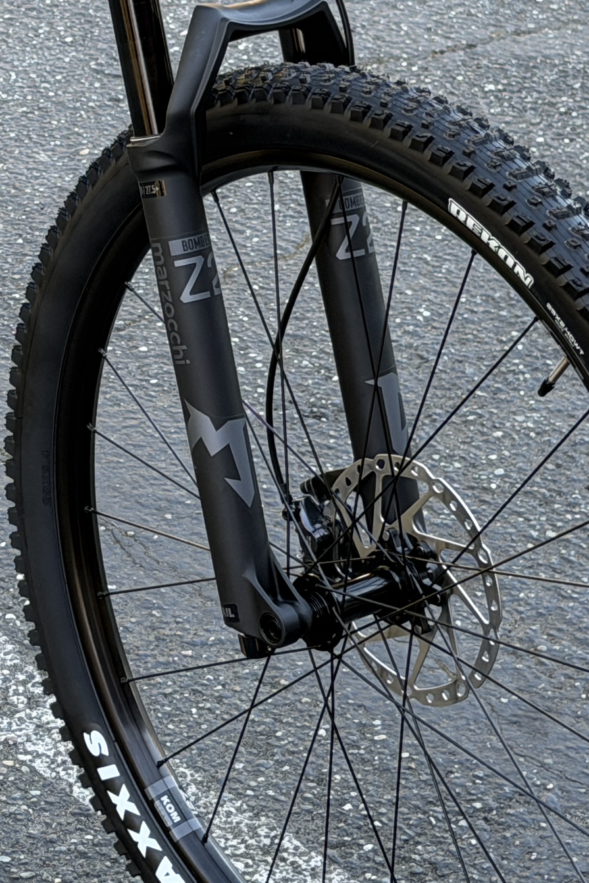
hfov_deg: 9.1
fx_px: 3680
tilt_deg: -24.4
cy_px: 233
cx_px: 38
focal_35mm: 150
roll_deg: -2.3
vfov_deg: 13.6
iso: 50
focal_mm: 6.76
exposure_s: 1/121
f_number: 1.78
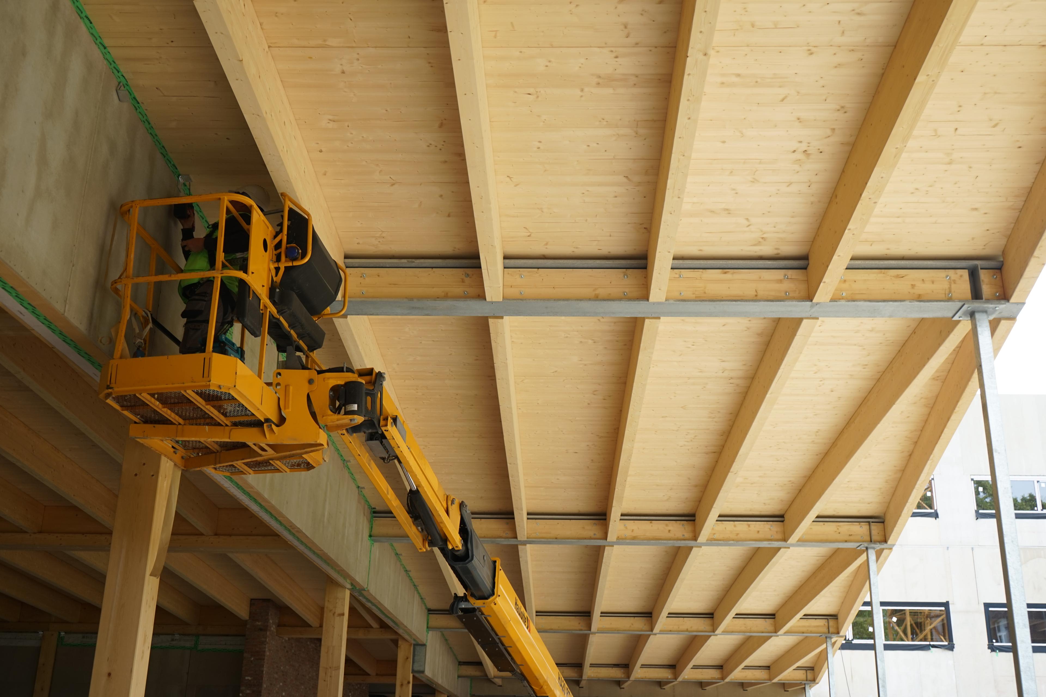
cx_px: 523
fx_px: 1075
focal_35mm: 37
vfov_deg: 35.9
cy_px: 348
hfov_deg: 51.9
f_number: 5
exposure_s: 1/160
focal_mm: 37
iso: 160
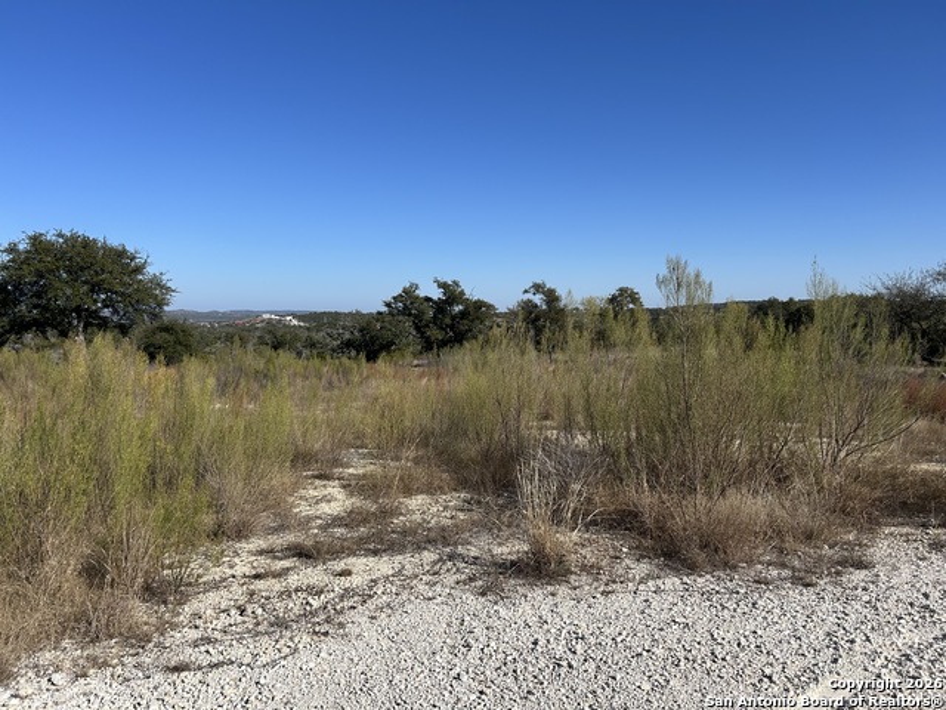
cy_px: 355
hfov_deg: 67.3
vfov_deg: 53.1
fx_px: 711
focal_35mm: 26
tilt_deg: -4.6
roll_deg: +0.1
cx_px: 473
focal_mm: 5.7
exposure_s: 1/6211
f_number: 1.5
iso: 50
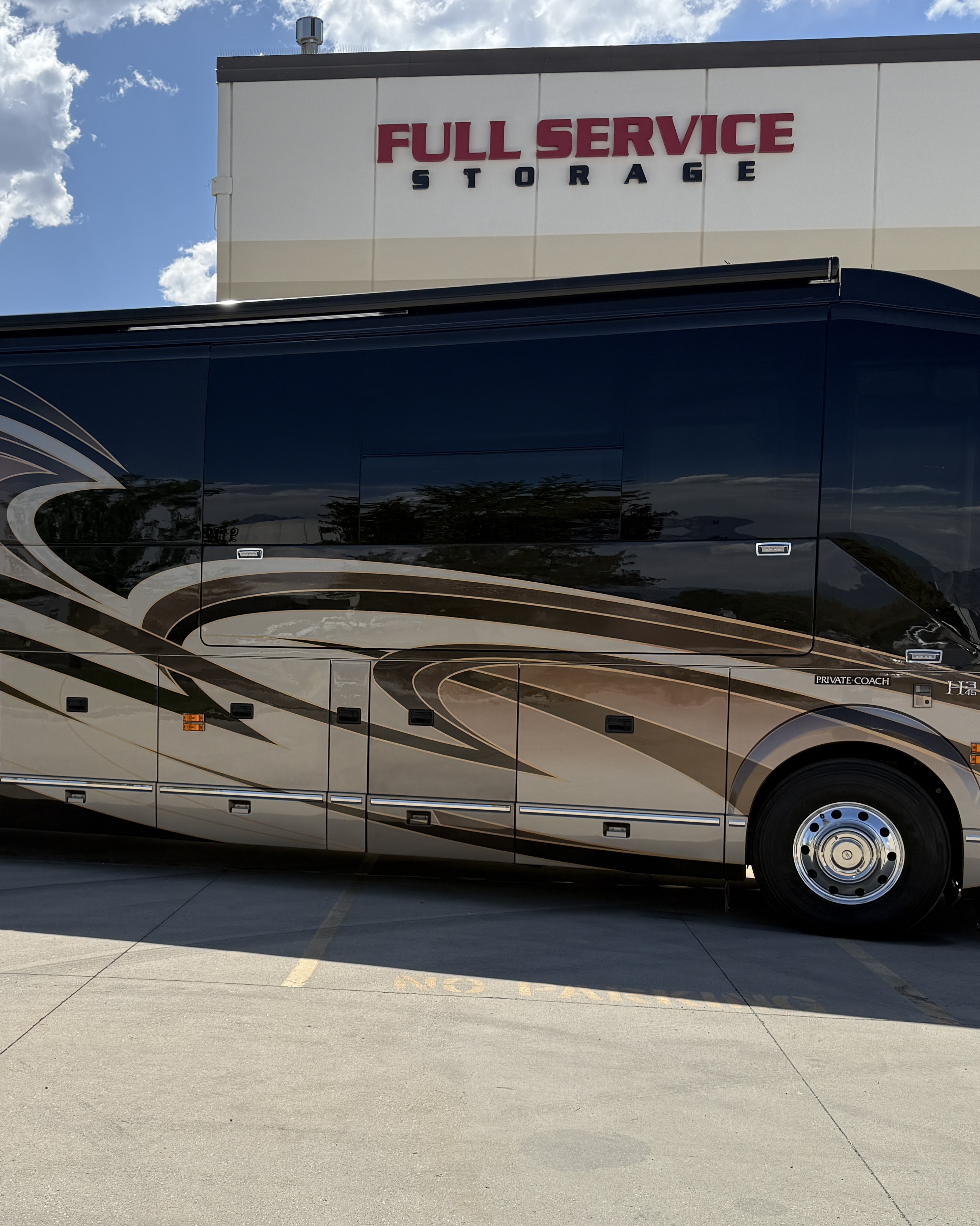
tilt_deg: -2.0
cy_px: 710
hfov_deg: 36.9
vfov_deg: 45.6
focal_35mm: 40
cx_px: 311
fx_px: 1450
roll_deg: -1.4
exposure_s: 1/4975
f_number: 1.78
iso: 80
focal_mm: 6.76
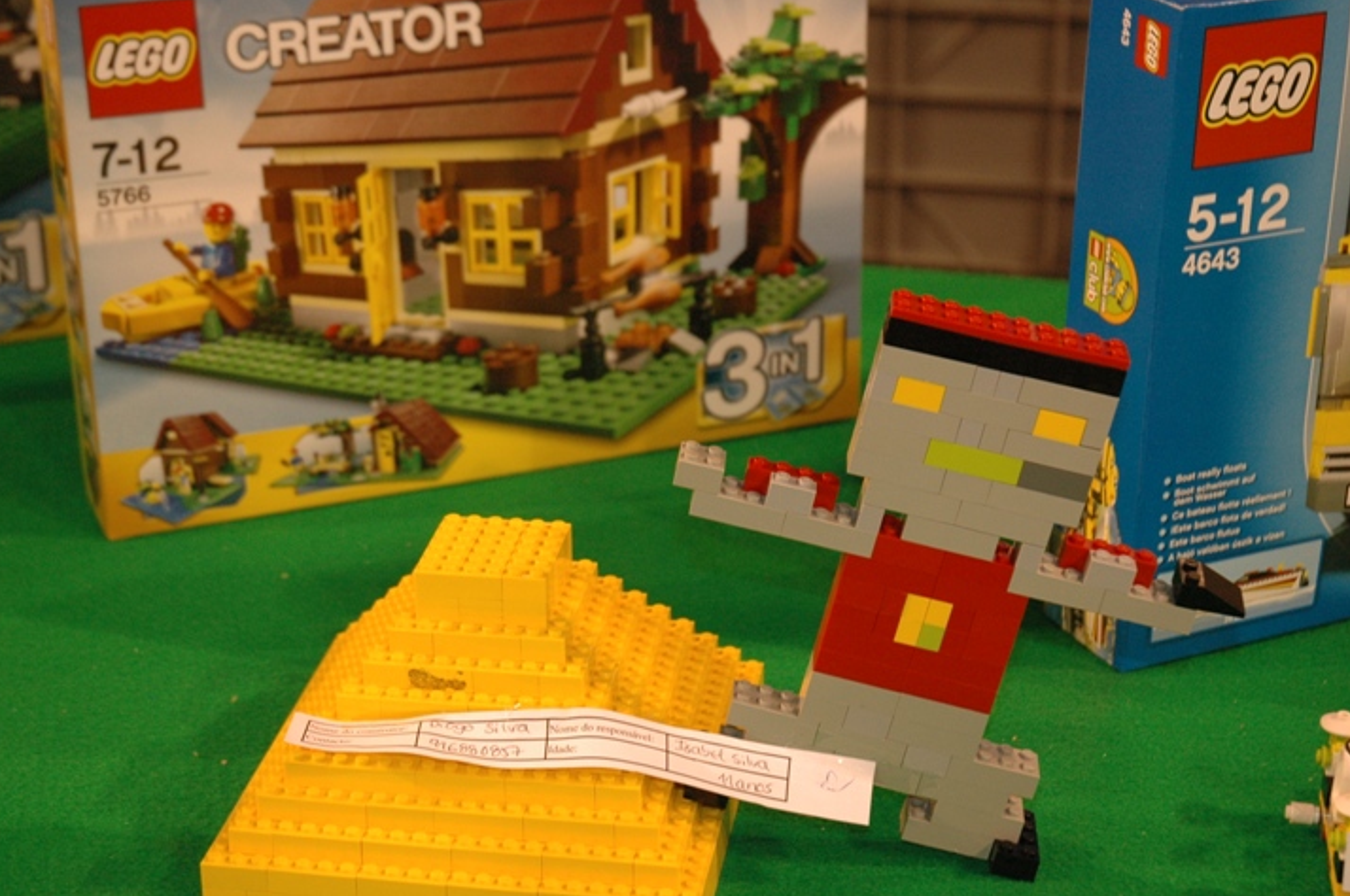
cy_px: 420
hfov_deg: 27.4
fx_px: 2771
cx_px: 635
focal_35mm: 74
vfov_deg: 18.4
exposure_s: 1/80
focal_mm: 44
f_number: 4.5
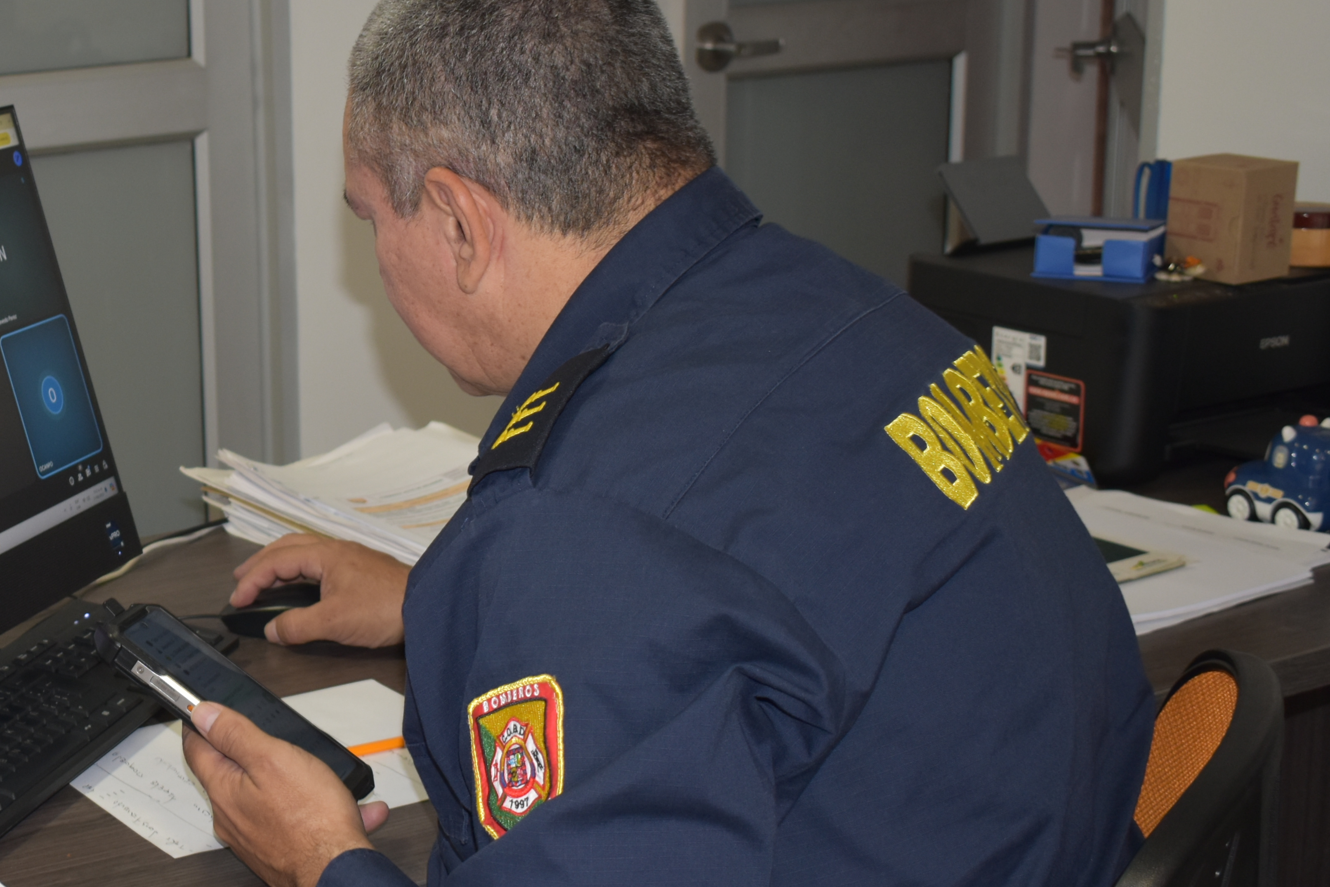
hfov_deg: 28.9
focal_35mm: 67
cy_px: 487
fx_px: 2475
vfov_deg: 20.3
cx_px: 147
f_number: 4
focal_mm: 24
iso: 400
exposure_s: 1/30
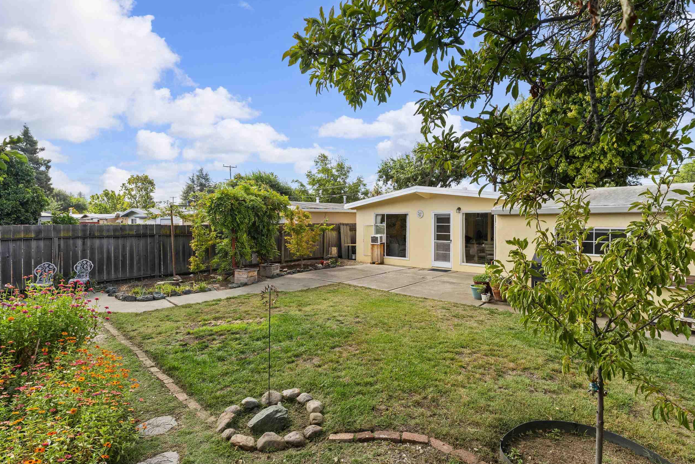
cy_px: 252
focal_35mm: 17
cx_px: 367
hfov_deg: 93.2
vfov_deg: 70.3
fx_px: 328
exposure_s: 1/200
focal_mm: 14
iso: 100
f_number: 7.1
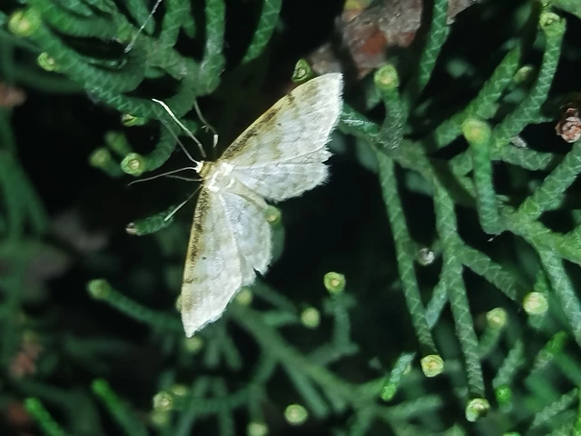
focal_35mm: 84
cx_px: 290
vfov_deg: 17.6
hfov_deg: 23.3
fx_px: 1410
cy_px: 218
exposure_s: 1/50
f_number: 1.7
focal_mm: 5.31
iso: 160
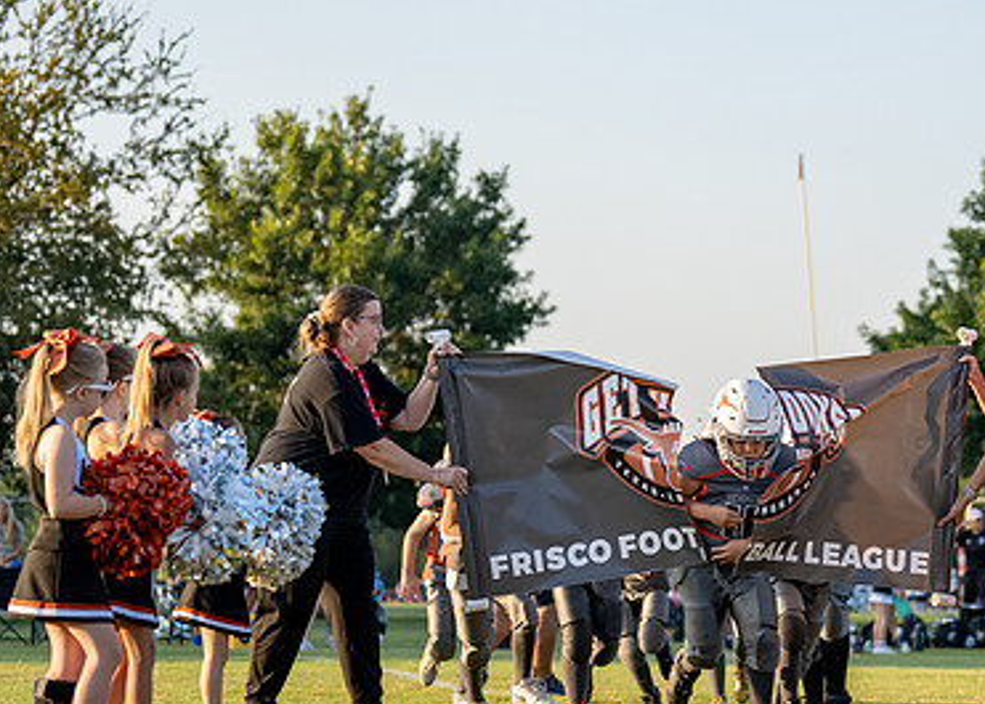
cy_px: 490
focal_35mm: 141
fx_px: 3944
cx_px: 737
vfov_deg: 10.2
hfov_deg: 14.2
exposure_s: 1/2500
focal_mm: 70
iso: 500
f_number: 2.8
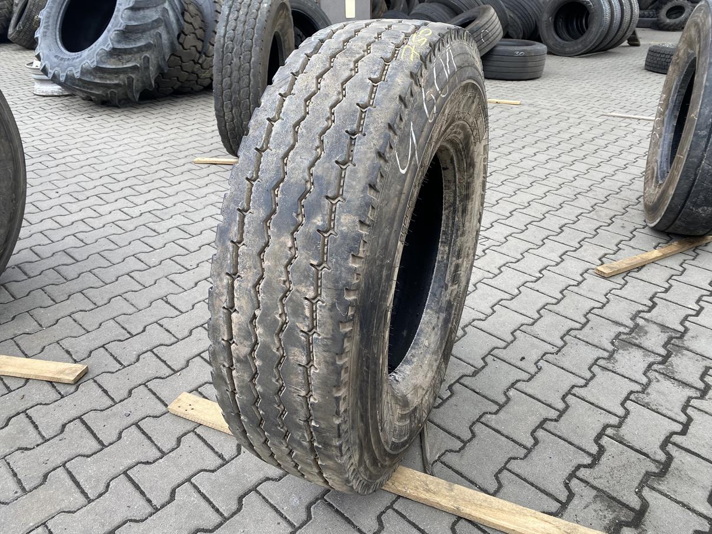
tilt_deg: -26.2
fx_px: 535
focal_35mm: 26
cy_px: 267
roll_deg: +0.0
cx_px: 356
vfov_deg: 53.1
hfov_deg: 67.3
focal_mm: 4.25
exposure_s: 1/221
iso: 32
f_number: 1.8
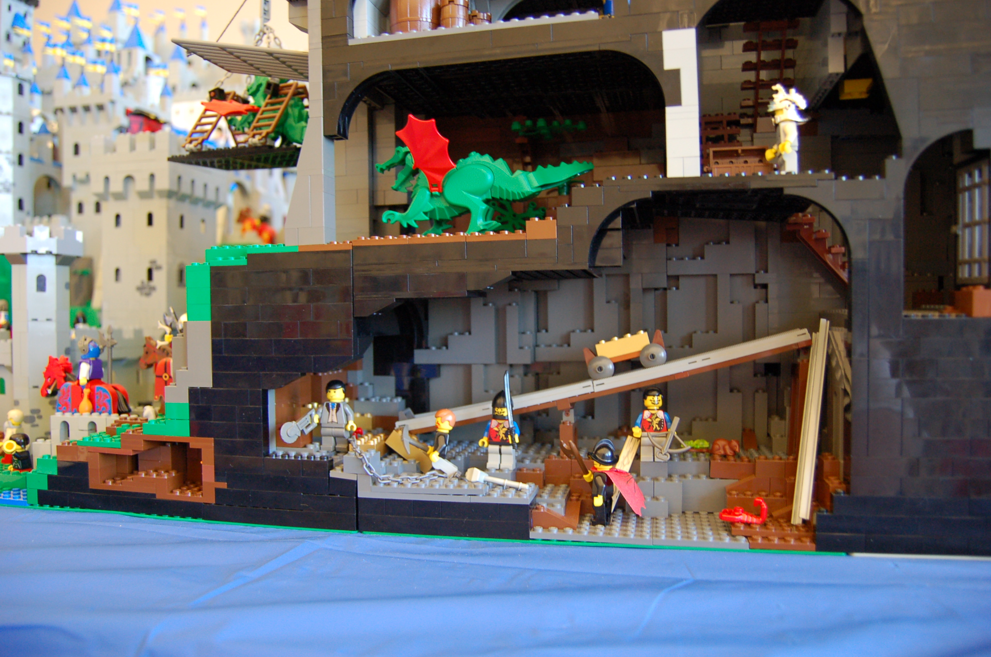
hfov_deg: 67.5
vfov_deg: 47.8
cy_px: 328
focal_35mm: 27
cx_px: 496
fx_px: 742
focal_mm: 18
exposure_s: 1/25
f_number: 3.5
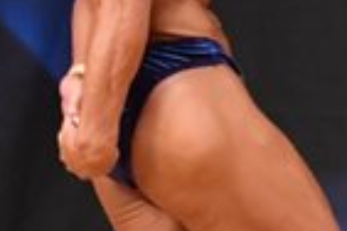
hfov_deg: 1.3
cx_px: 14
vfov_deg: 0.9
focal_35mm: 1563
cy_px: -44
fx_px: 15064
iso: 6400
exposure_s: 1/400
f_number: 5.6
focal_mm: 190
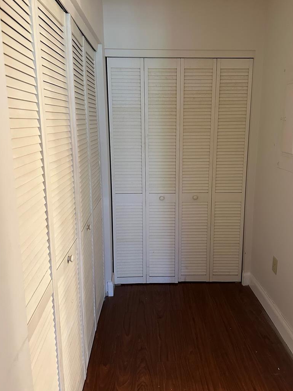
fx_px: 316
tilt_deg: -11.8
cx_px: 165
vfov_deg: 63.4
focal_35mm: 28
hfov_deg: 49.6
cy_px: 185
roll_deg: -1.4
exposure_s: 1/60
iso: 640
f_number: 1.78
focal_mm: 6.86
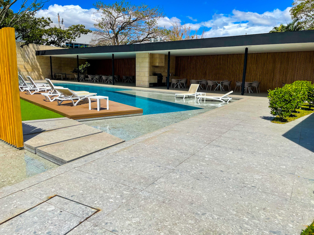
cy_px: 118
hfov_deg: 67.3
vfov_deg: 53.1
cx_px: 157
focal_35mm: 26
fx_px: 236
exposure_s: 1/5300
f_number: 1.6
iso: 32
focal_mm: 4.2
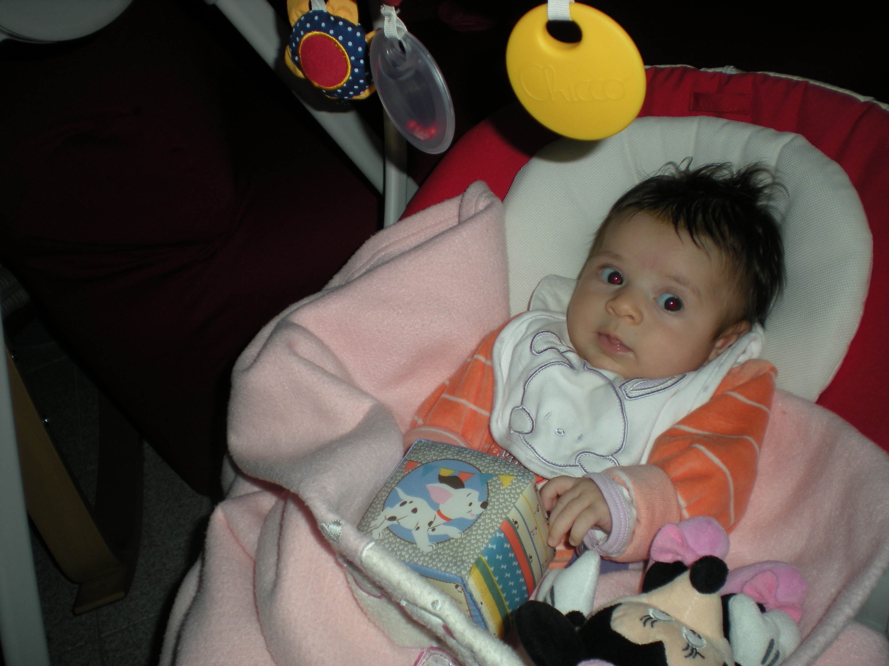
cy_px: 333
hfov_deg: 49.0
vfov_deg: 37.7
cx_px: 444
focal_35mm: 38
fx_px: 976
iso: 64
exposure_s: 1/60
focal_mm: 6.3
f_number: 3.1
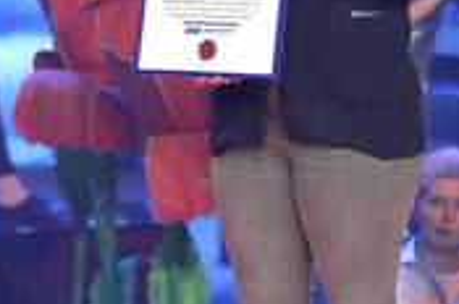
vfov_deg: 3.0
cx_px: -106
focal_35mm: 460
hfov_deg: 4.5
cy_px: 5
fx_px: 5854
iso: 3200
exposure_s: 1/200
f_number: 5.6
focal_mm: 178
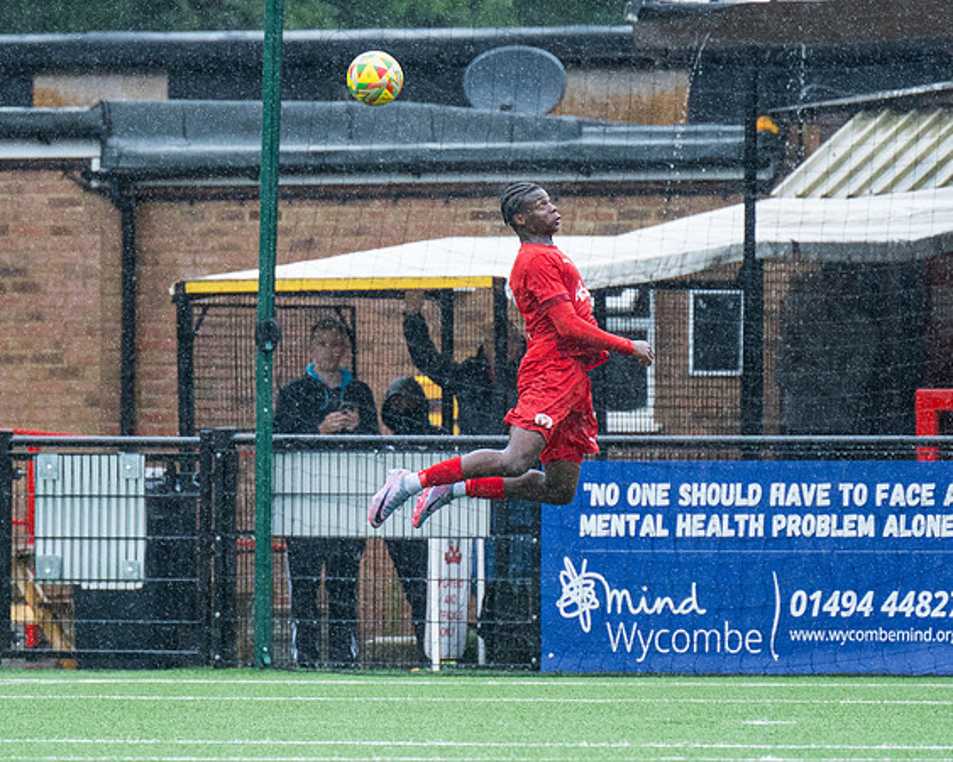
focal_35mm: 667
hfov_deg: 2.9
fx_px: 18815
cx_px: 464
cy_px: 495
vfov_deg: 2.3
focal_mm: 280
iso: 1000
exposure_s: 1/1600
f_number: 4
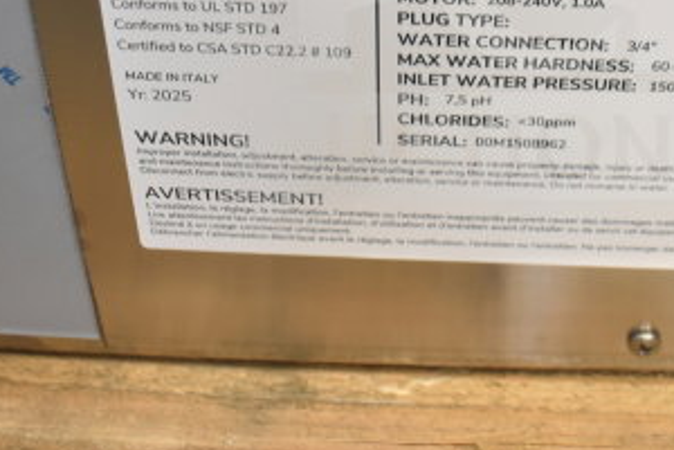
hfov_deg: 32.4
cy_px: 21
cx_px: 490
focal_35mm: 61
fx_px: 1142
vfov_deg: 21.6
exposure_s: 1/30
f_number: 3.5
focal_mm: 20
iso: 900
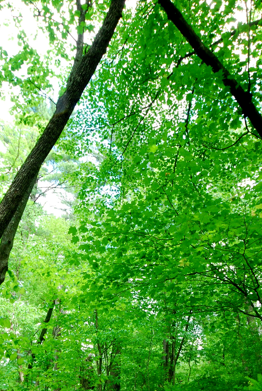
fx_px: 370
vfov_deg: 54.3
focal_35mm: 34
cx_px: 128
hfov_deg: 39.0
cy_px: 269
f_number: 9
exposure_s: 1/30
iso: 400
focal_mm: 10
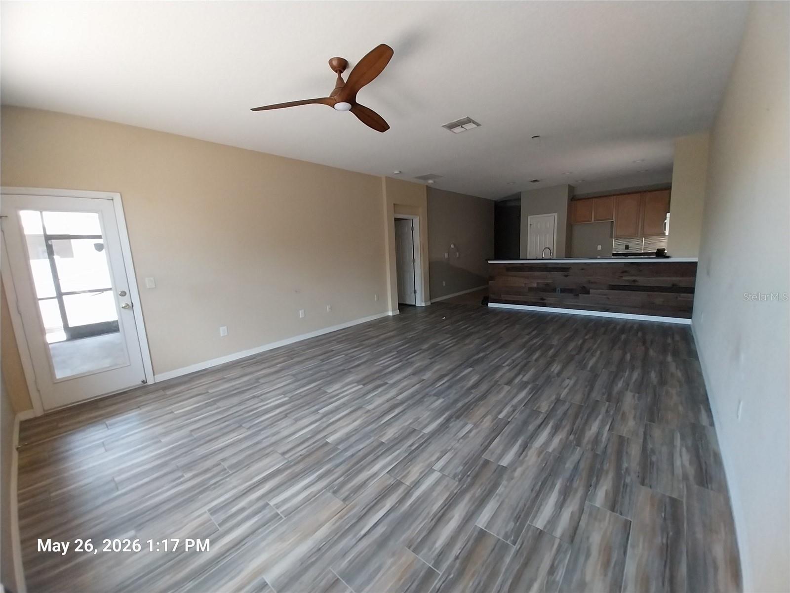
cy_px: 296
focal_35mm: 13
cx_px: 395
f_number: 2.2
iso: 160
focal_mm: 1.13
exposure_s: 1/60
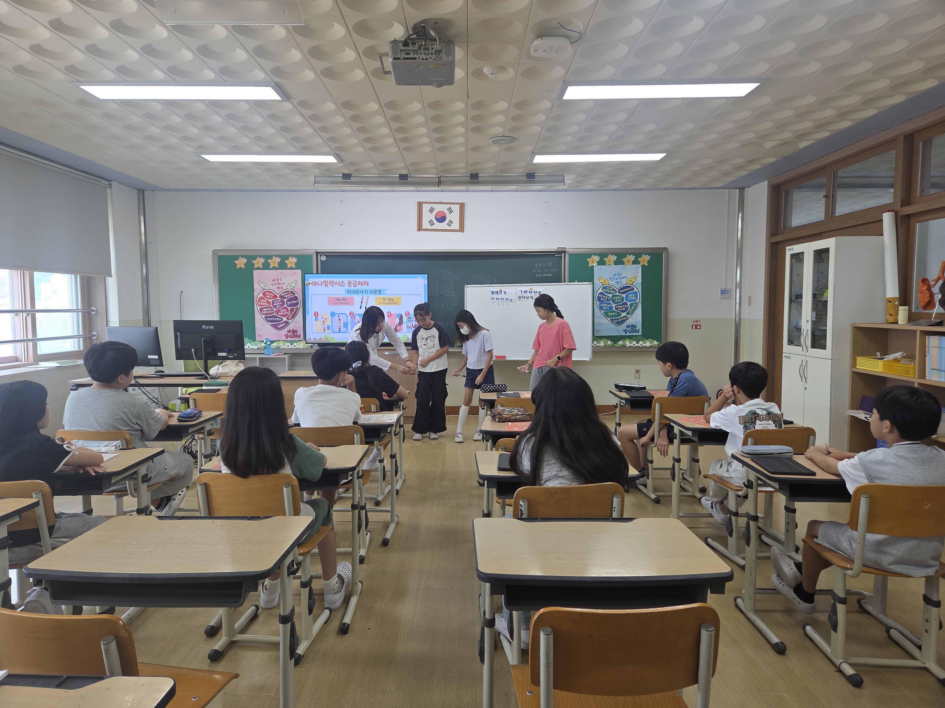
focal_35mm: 23
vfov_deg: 58.9
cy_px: 354
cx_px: 472
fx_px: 628
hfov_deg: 73.9
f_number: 1.8
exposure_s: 1/120
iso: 64
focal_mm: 5.4
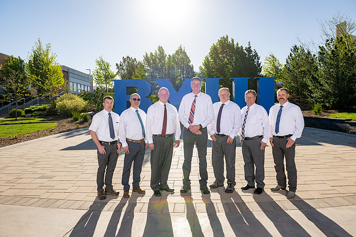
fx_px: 267
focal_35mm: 27
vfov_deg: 48.0
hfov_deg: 67.4
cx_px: 178
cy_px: 118
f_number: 6.3
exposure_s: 1/640
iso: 200
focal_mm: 27
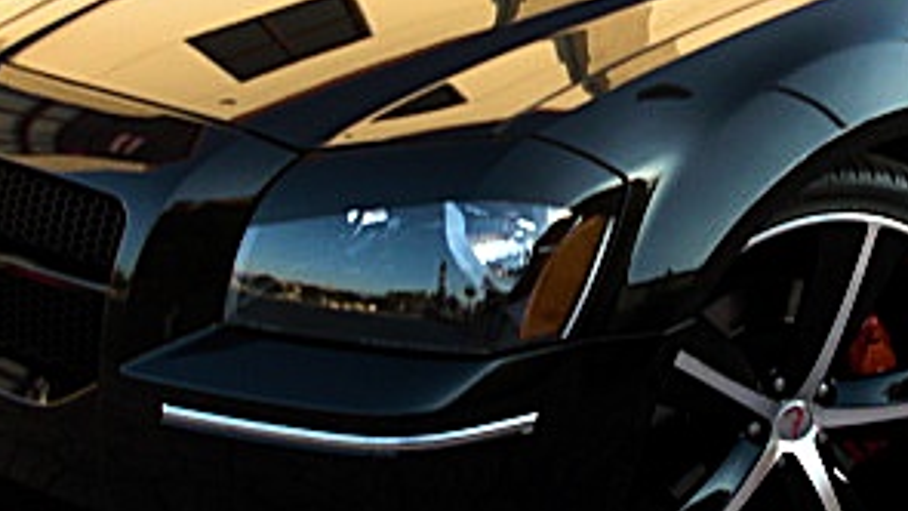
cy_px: 166
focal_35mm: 85
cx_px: 680
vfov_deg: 14.2
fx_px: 2047
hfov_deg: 24.7
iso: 50
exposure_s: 1/80
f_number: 2.8
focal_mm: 6.3
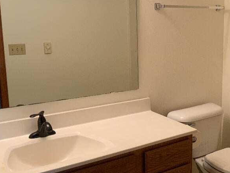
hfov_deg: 35.9
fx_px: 339
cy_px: 80
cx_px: 192
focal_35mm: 51
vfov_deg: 28.6
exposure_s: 1/60
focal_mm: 3
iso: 80
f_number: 1.8
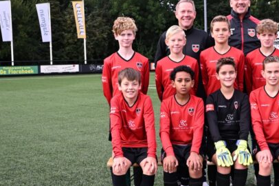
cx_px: 209
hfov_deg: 28.8
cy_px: 92
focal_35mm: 69
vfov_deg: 19.7
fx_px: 534
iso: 640
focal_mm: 23.5
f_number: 5.3
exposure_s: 1/800
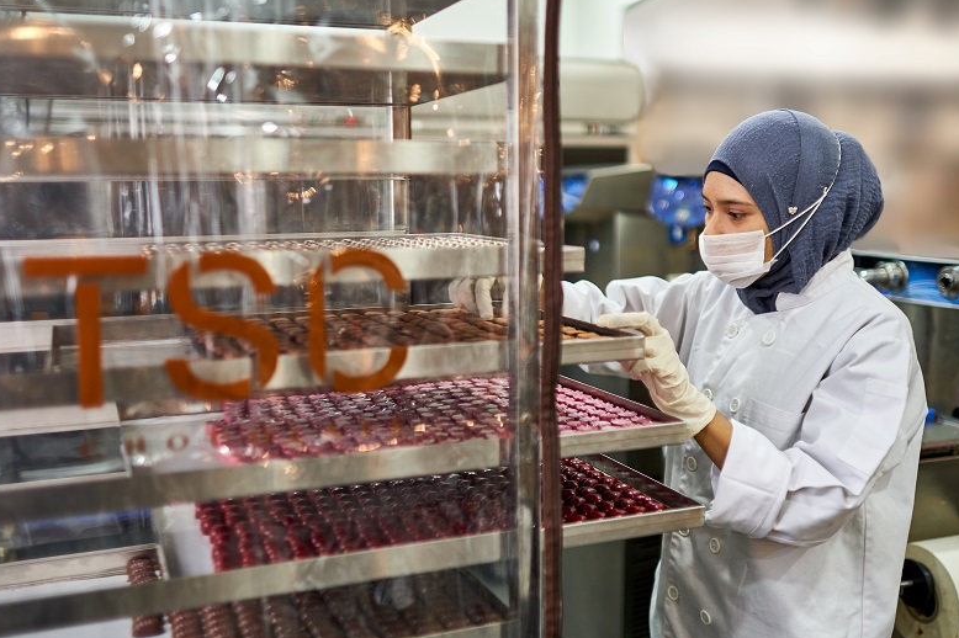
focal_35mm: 36
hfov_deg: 53.2
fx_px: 959
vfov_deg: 36.8
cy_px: 313
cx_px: 481
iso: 400
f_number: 1.8
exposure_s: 1/125
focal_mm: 35
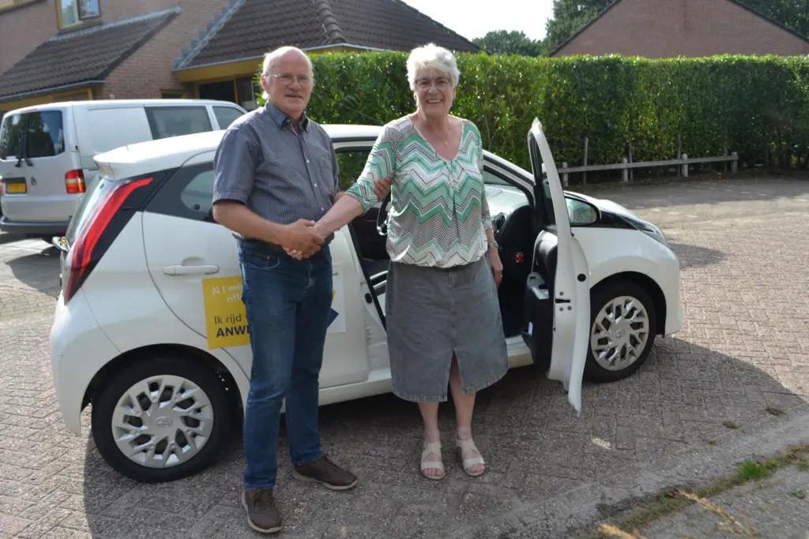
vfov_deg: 43.6
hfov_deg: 61.9
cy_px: 270
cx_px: 404
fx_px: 674
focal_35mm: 30
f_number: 7.1
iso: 100
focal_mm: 20
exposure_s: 1/200
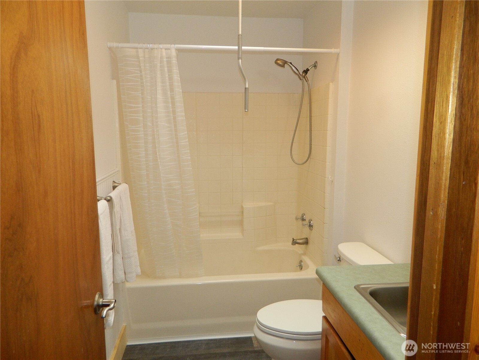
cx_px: 240
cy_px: 180
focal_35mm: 25
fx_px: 346
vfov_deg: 54.9
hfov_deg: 69.4
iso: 110
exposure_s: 1/30
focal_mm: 4.5
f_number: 3.1
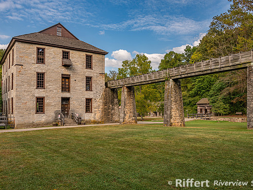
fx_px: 227
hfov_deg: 58.3
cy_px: 95
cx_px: 135
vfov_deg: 45.4
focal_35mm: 31
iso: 72
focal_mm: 28
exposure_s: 1/160
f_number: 8
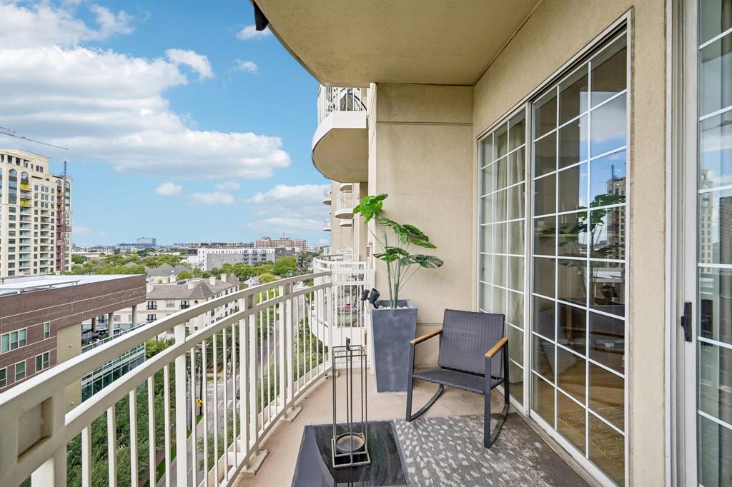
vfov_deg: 77.3
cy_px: 244
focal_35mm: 15
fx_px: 305
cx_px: 366
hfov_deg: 100.4
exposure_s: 1/500
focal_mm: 15
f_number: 8
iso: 400
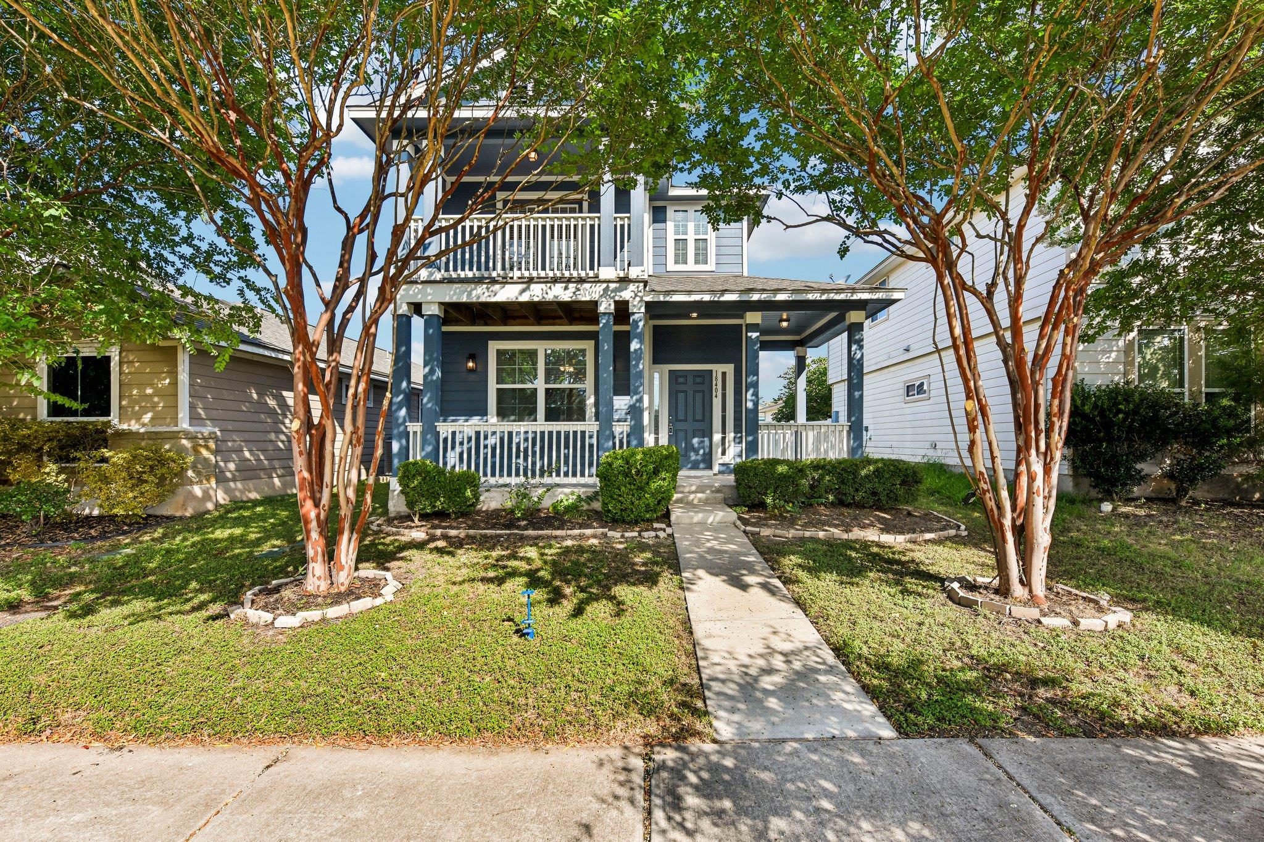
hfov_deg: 100.4
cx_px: 632
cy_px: 421
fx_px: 527
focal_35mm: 15
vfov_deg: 77.3
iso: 100
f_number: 8
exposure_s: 1/250
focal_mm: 15
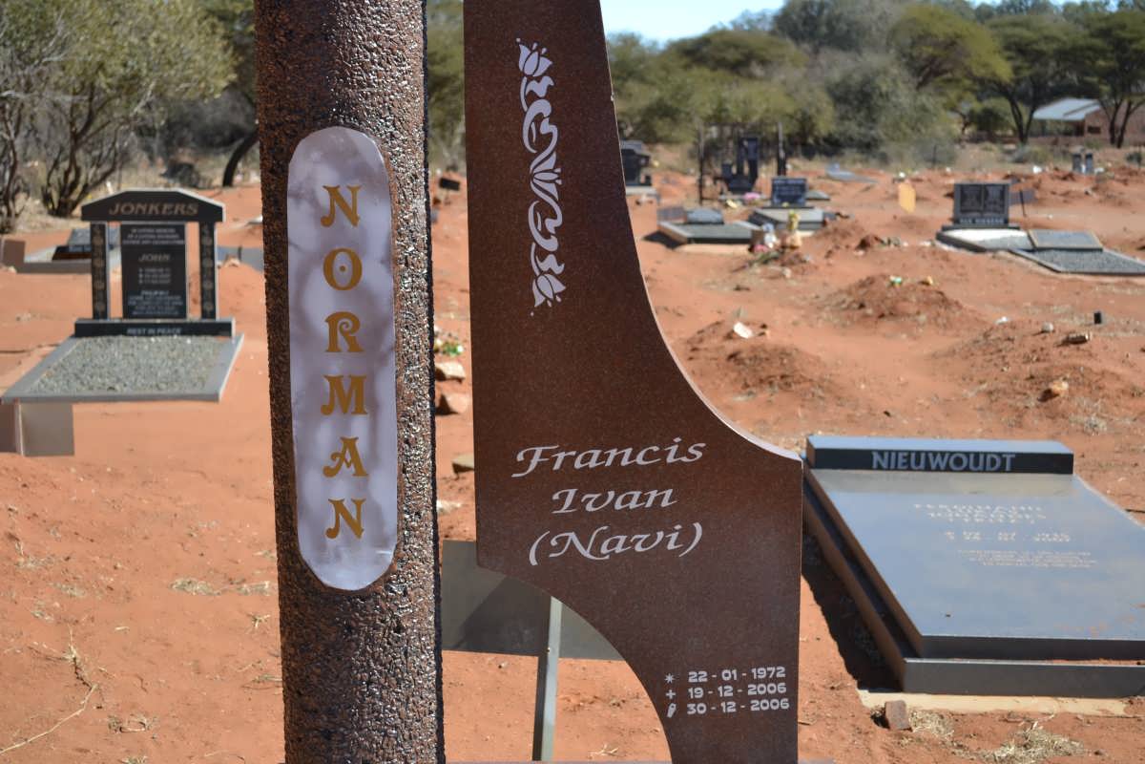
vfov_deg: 25.1
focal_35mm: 54
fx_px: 1717
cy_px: 382
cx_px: 572
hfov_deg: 36.9
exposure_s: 1/125
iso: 110
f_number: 5.6
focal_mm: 36
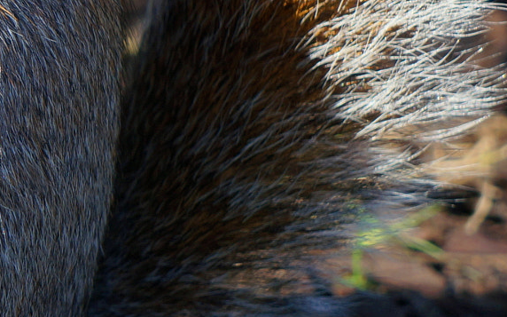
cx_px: -355
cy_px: -79
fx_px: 4155
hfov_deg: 6.8
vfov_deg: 4.3
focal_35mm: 301
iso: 100
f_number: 5.6
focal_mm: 55
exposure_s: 1/160
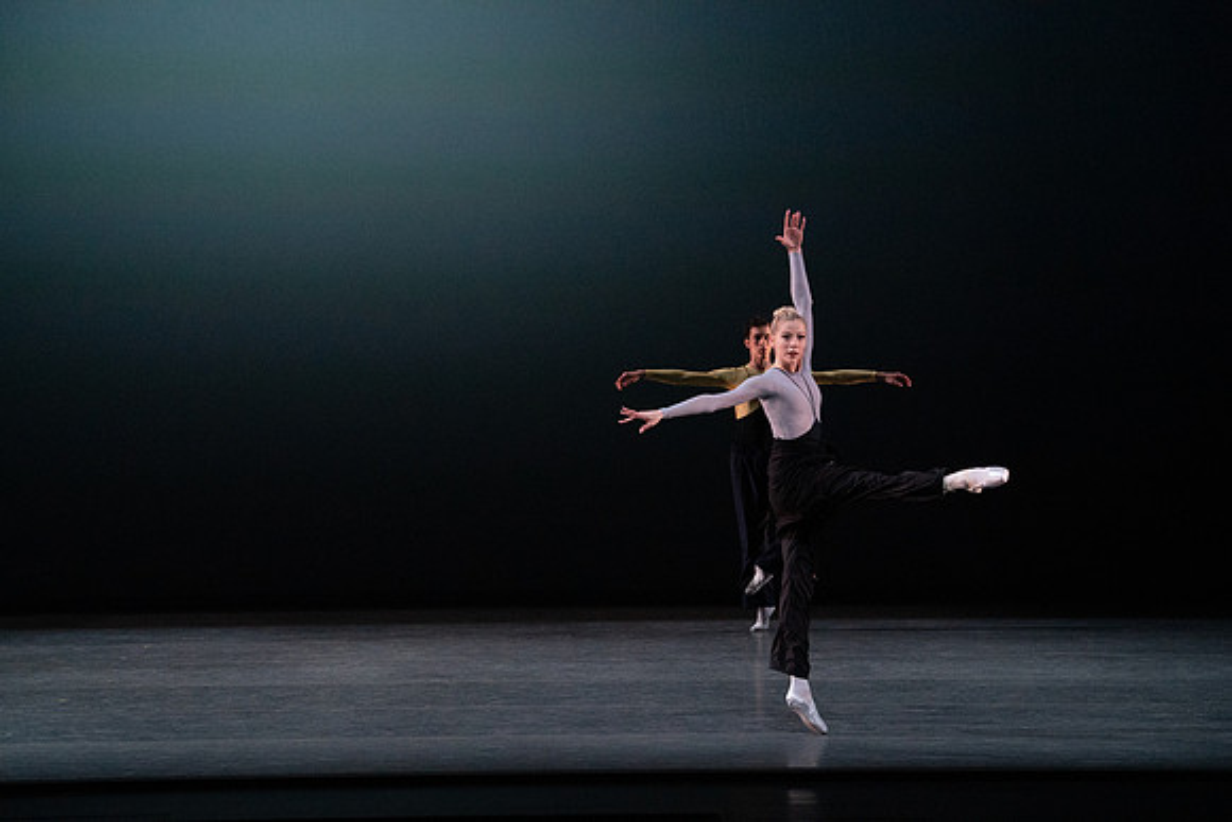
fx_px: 5340
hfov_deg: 13.2
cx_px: 616
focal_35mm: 156
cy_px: 411
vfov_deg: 8.8
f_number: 8
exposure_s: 1/500
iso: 12800
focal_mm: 156
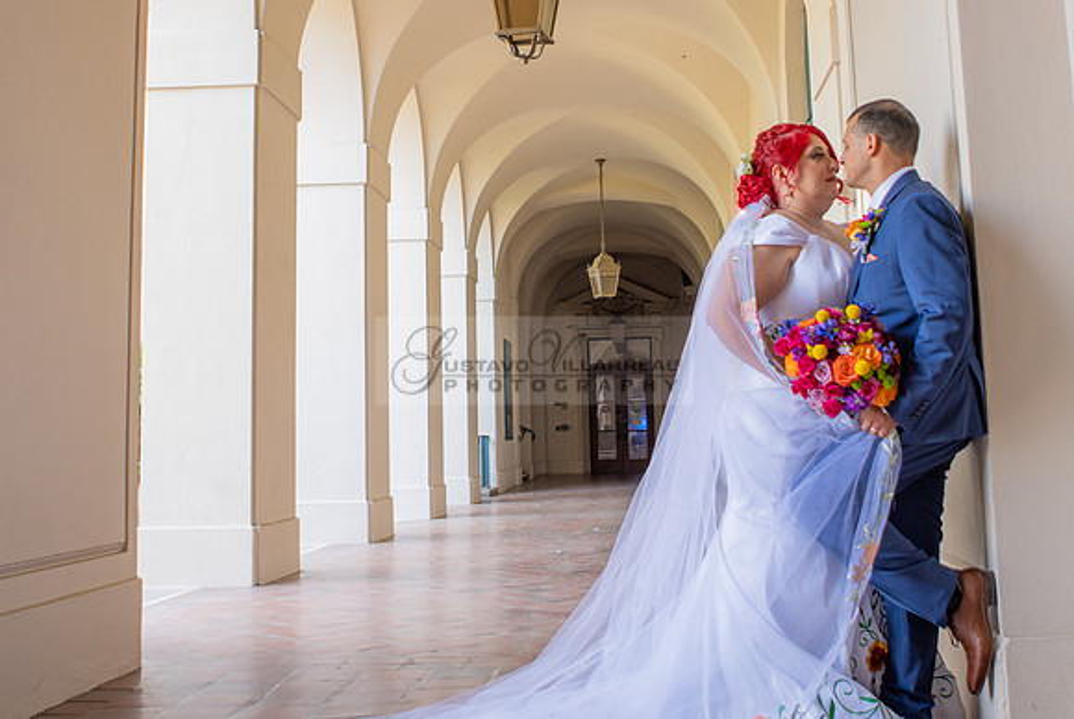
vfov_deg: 26.9
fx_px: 1476
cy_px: 147
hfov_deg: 40.0
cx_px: 512
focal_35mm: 49
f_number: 2.8
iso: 250
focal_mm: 24
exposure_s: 1/160
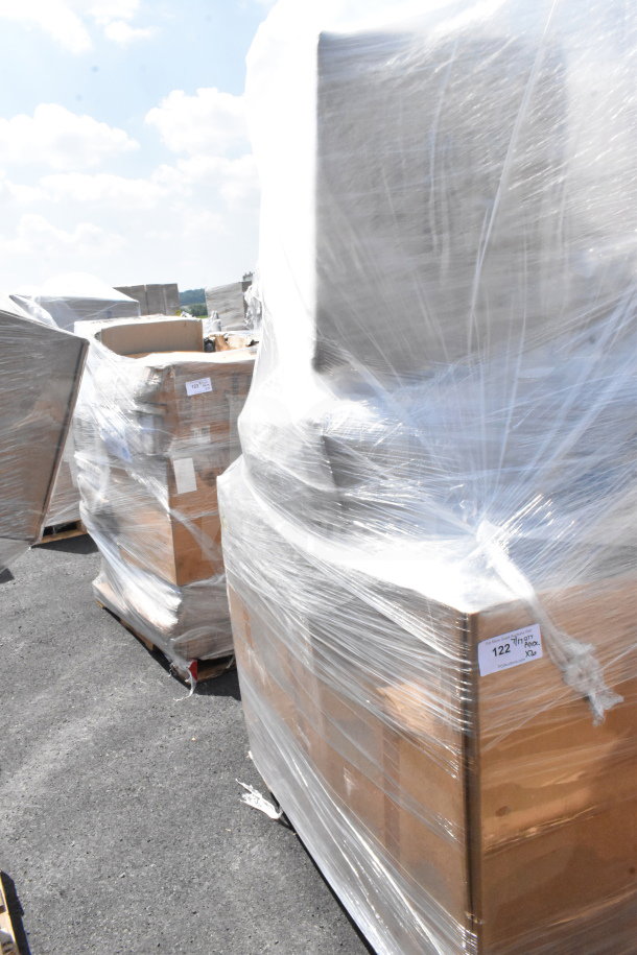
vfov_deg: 67.4
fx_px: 717
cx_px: 318
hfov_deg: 47.9
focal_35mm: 27
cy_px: 478
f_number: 22
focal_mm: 18
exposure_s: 1/2000
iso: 6400
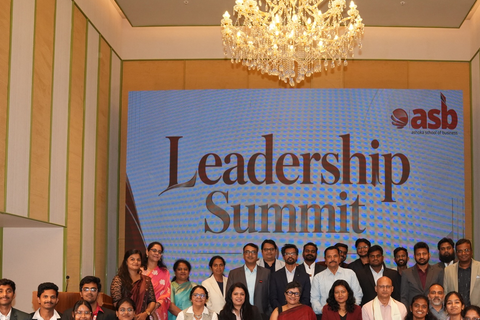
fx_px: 573
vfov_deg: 30.3
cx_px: 300
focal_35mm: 43
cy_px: 266
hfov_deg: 45.1
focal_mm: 24
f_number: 6.3
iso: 2000
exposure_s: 1/125
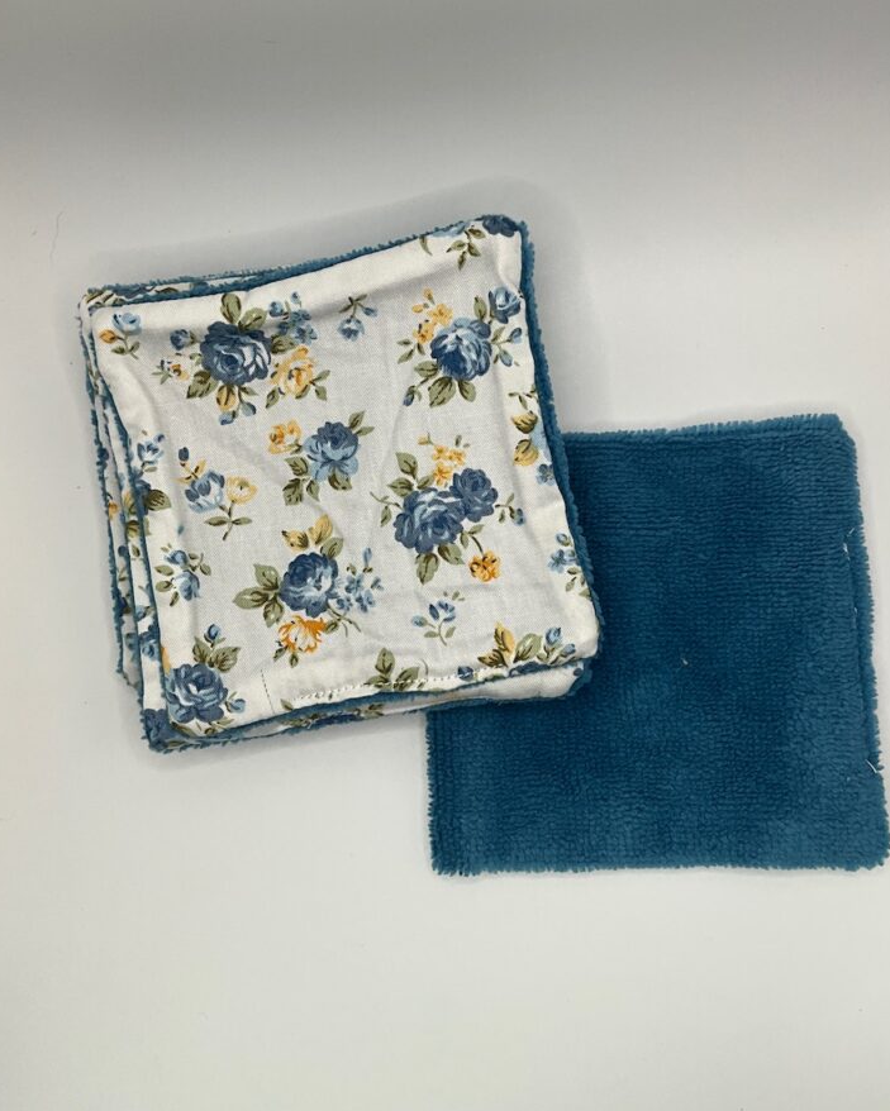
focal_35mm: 33
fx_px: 1086
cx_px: 473
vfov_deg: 54.2
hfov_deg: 44.5
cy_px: 547
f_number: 1.8
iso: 25
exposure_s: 1/122
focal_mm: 3
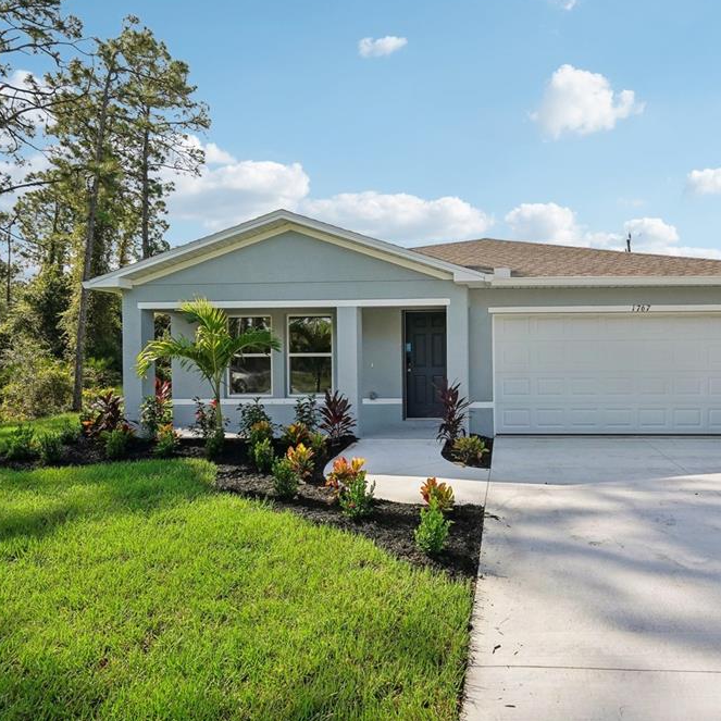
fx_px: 495
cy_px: 357
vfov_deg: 72.1
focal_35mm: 21
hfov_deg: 70.2
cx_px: 477
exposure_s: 1/4000
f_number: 4
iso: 400
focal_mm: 16
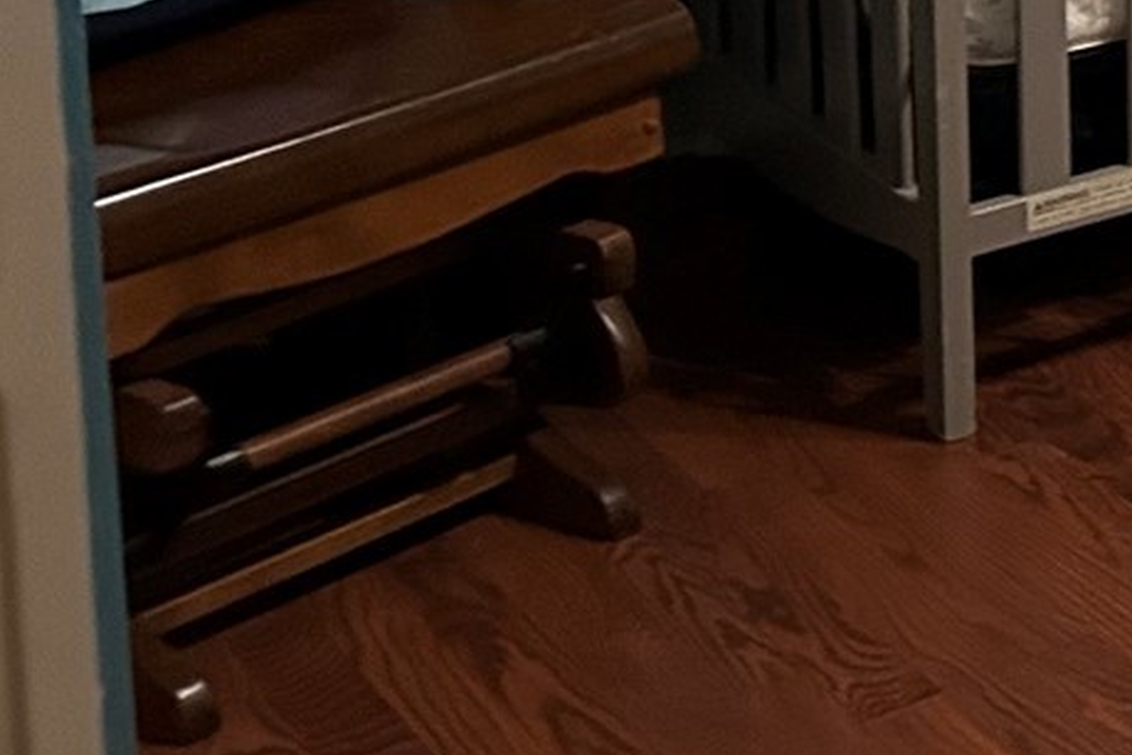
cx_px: 2284
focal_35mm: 113
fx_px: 3553
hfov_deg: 14.8
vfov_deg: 11.1
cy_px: -691
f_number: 1.5
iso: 500
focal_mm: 5.7
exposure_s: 1/30
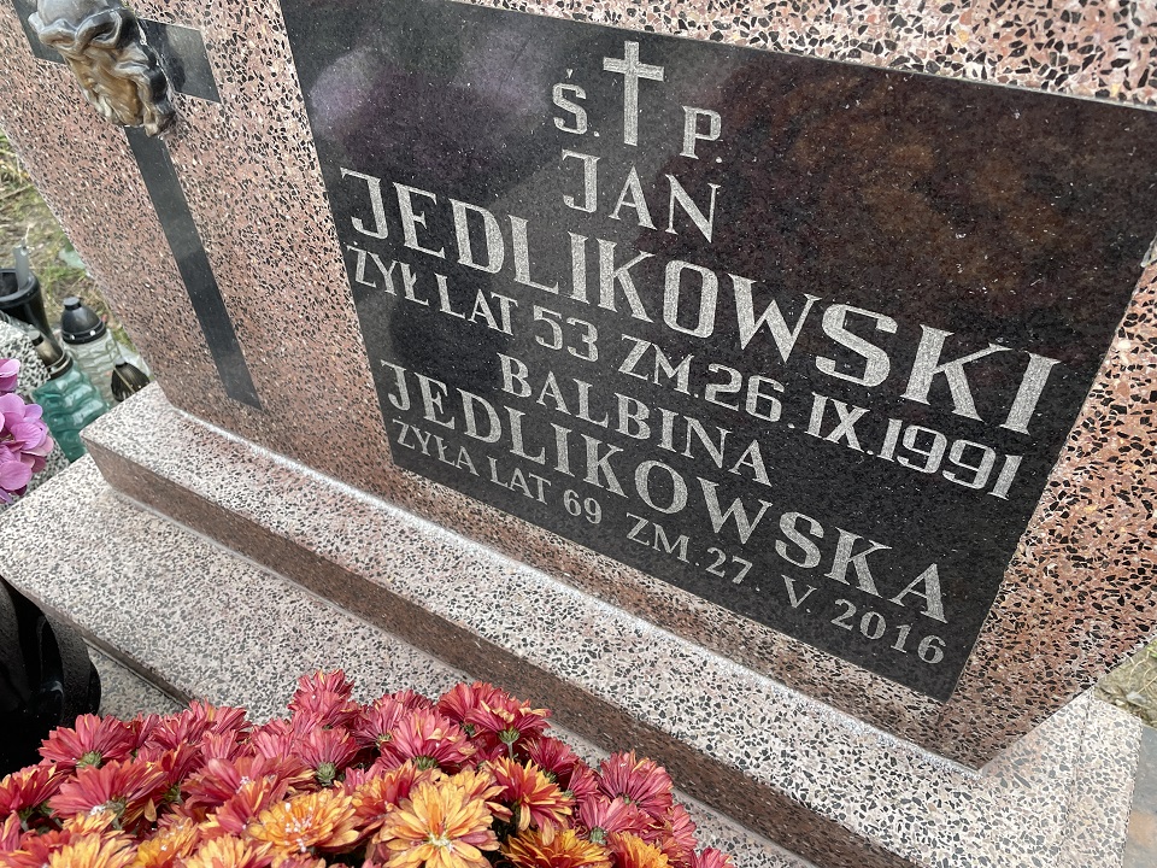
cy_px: 434
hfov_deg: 67.3
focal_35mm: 26
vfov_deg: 53.1
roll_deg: +3.0
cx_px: 578
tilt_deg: -42.1
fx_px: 869
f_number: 1.6
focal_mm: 4.2
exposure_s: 1/121
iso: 64
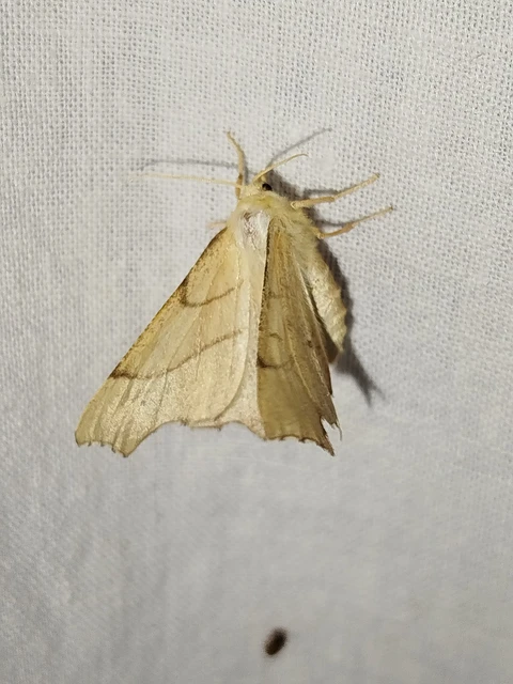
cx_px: 256
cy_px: 342
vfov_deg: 27.0
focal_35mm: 72
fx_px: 1423
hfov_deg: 20.4
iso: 80
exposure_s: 1/50
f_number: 1.7
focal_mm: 5.31
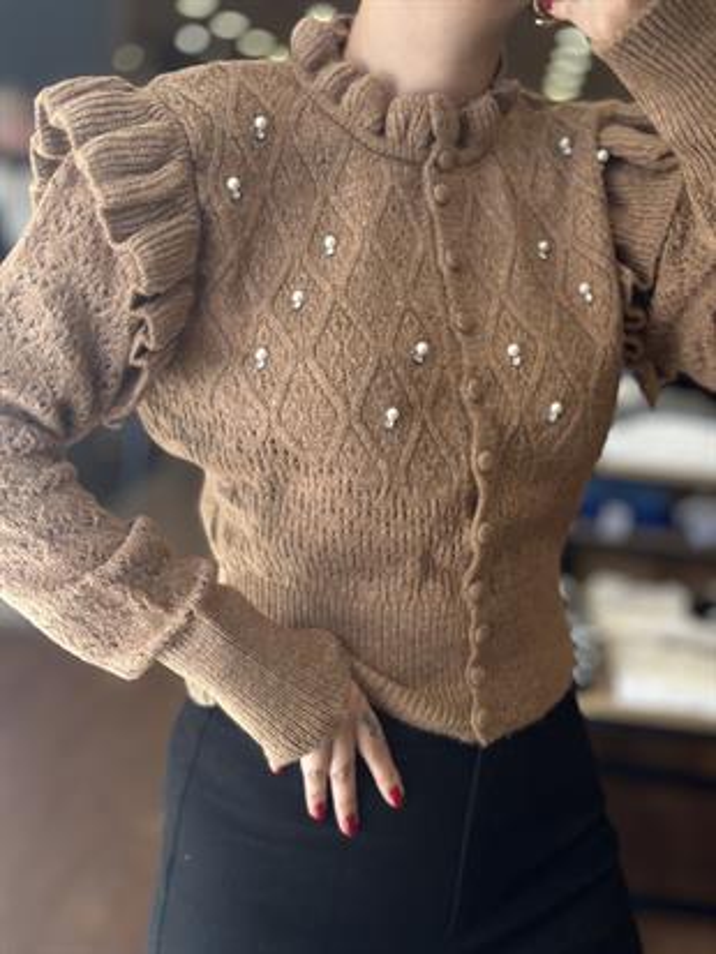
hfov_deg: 30.3
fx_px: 1323
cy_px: 477
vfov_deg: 39.6
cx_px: 358
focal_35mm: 48
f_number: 1.78
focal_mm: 6.86
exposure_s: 1/195
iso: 80
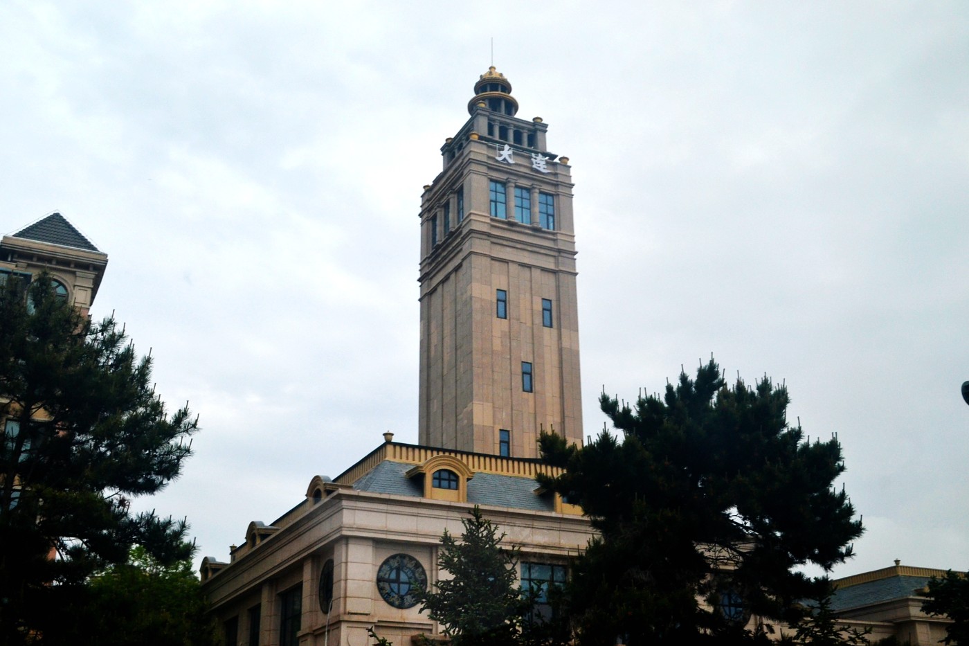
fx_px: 1050
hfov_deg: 49.6
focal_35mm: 39
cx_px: 484
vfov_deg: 34.2
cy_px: 323
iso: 400
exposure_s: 1/80
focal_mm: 26
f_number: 8
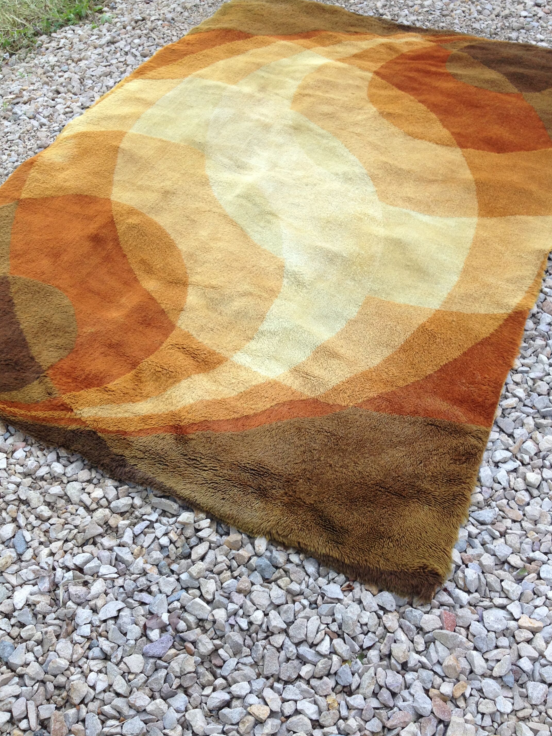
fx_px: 850
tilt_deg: -48.1
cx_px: 299
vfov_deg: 46.8
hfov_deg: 35.9
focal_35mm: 40
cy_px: 360
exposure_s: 1/60
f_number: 2.4
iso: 50
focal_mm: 4.28
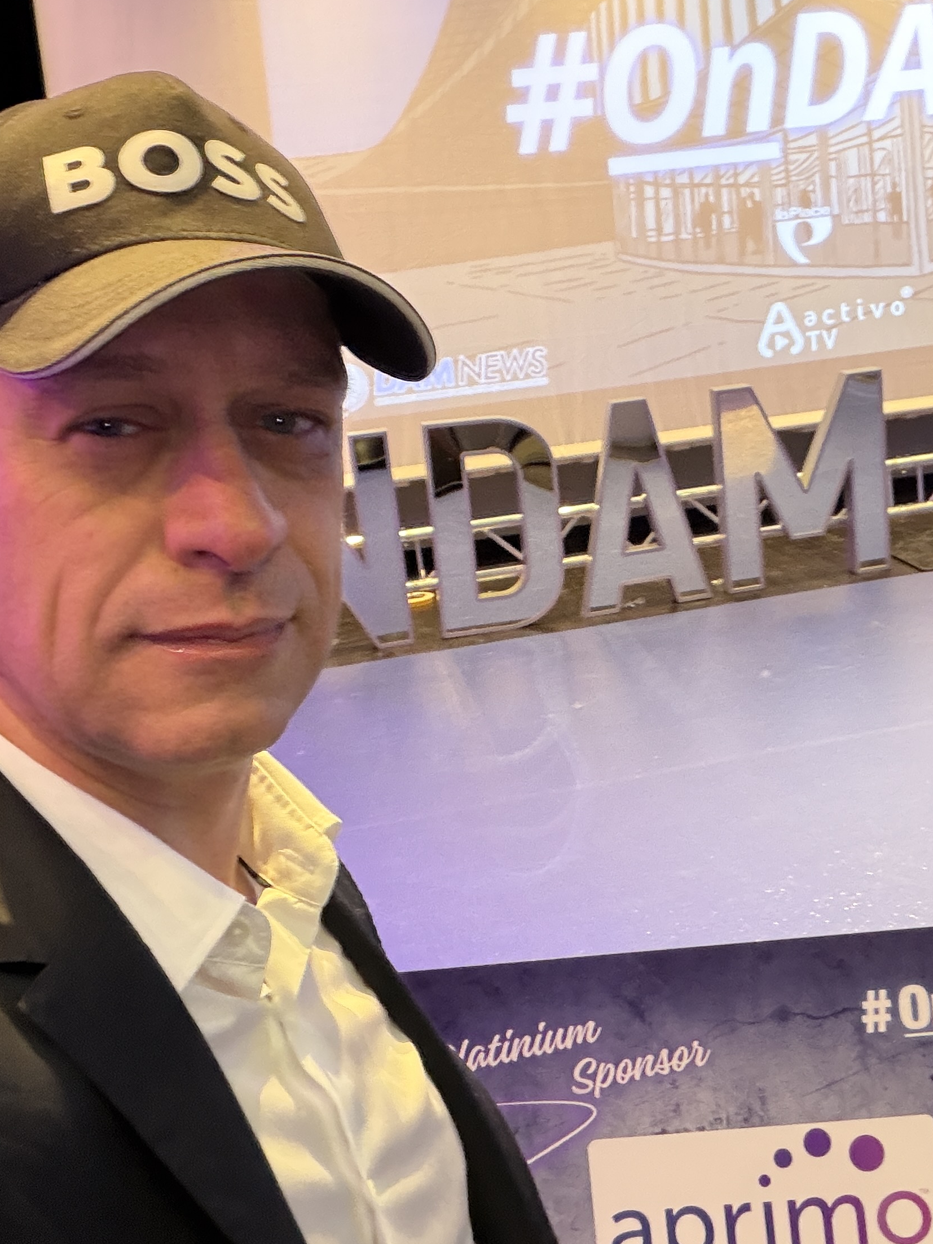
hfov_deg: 34.2
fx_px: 1510
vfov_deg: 44.7
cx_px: 589
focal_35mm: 42
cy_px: 556
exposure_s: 1/26
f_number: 1.9
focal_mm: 2.71
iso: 400
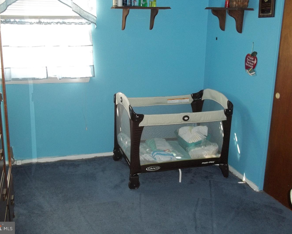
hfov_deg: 47.9
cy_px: 116
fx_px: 328
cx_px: 134
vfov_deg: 39.1
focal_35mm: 38
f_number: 3.1
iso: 160
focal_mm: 6.5
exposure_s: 1/30
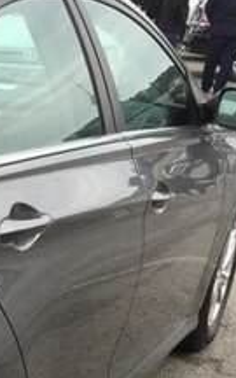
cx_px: -231
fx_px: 967
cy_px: 368
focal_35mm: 94
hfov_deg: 12.3
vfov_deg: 21.4
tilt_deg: -22.8
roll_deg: -3.9
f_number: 2.2
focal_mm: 4.15
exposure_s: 1/573
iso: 32
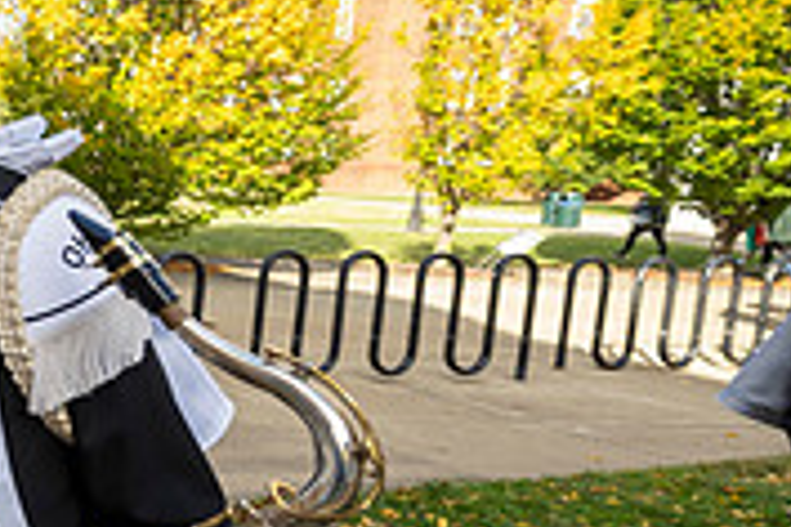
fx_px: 1011
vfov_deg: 29.2
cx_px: -416
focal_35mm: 46
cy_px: 266
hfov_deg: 27.7
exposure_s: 1/500
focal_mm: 14
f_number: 4.5
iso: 320
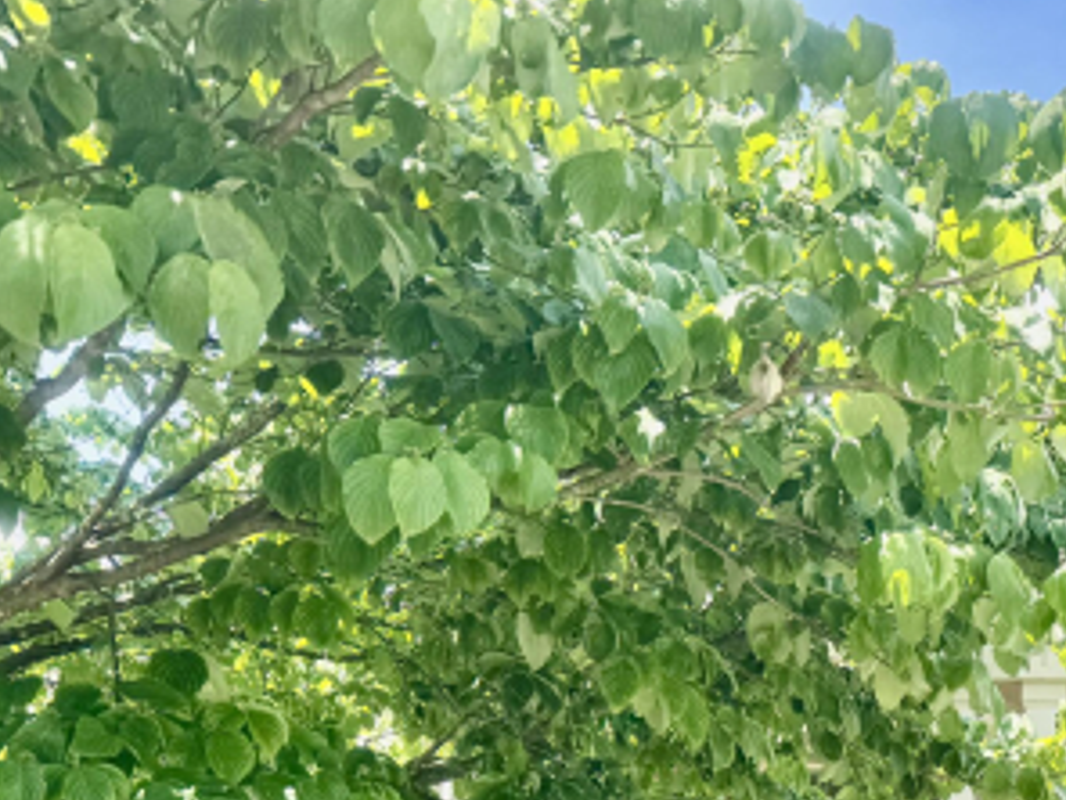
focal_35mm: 54
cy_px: 876
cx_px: 1187
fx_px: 1663
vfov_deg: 25.2
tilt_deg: +1.0
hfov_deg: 31.4
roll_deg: -1.4
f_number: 1.78
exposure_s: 1/1311
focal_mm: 6.76
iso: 80
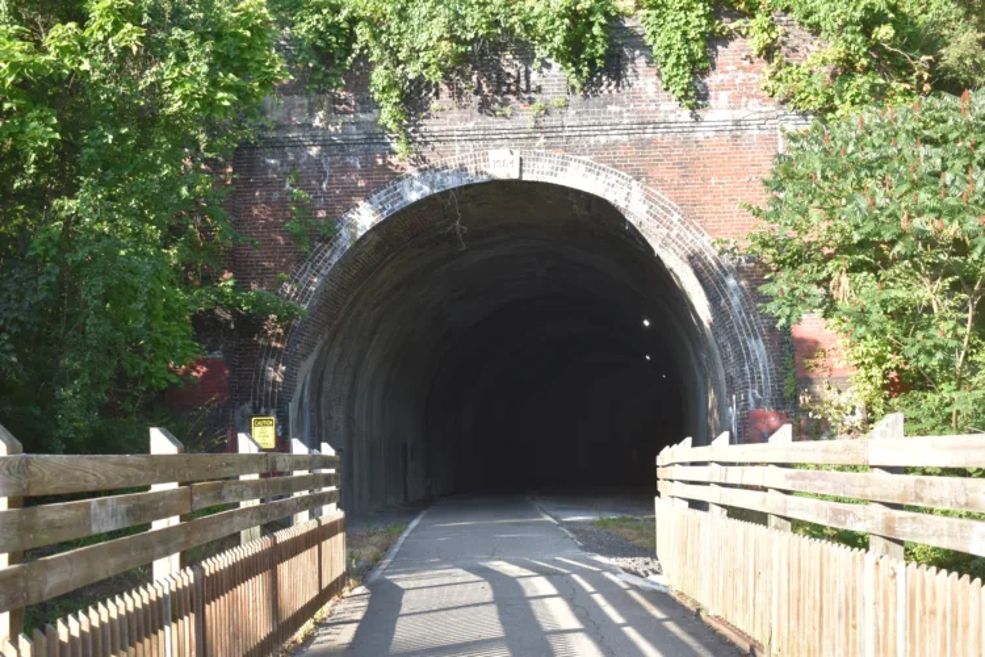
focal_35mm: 46
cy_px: 328
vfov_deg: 28.9
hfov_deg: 42.3
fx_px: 1272
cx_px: 492
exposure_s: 1/200
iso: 250
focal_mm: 31
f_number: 5
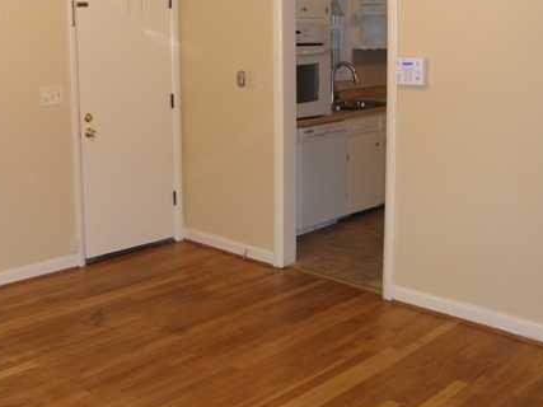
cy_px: 132
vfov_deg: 34.0
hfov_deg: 43.7
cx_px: 151
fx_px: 659
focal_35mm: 42
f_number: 3.5
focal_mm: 5
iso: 160
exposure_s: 1/30
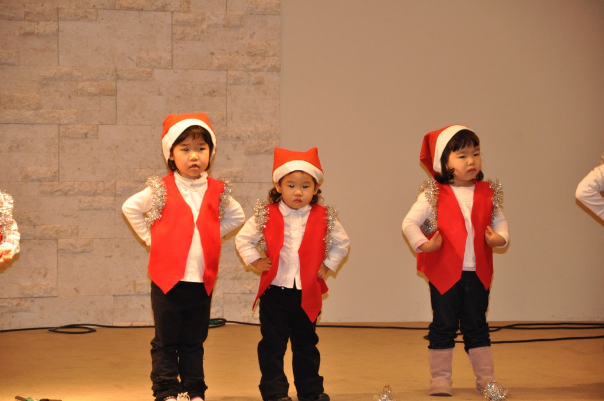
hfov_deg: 13.1
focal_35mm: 158
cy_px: 200
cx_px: 302
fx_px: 2639
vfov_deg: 8.7
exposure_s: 1/60
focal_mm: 105
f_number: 5.6
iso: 1600
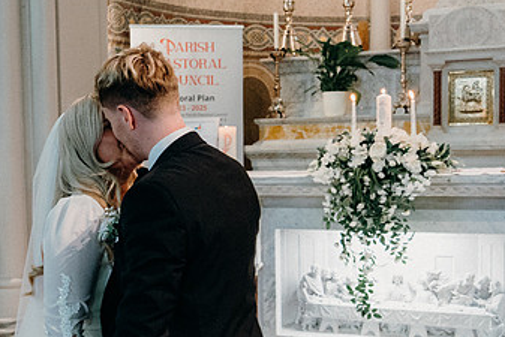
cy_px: 212
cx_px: 166
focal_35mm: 62
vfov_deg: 21.9
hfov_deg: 32.1
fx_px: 870
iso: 3200
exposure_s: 1/160
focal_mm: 24
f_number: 3.5
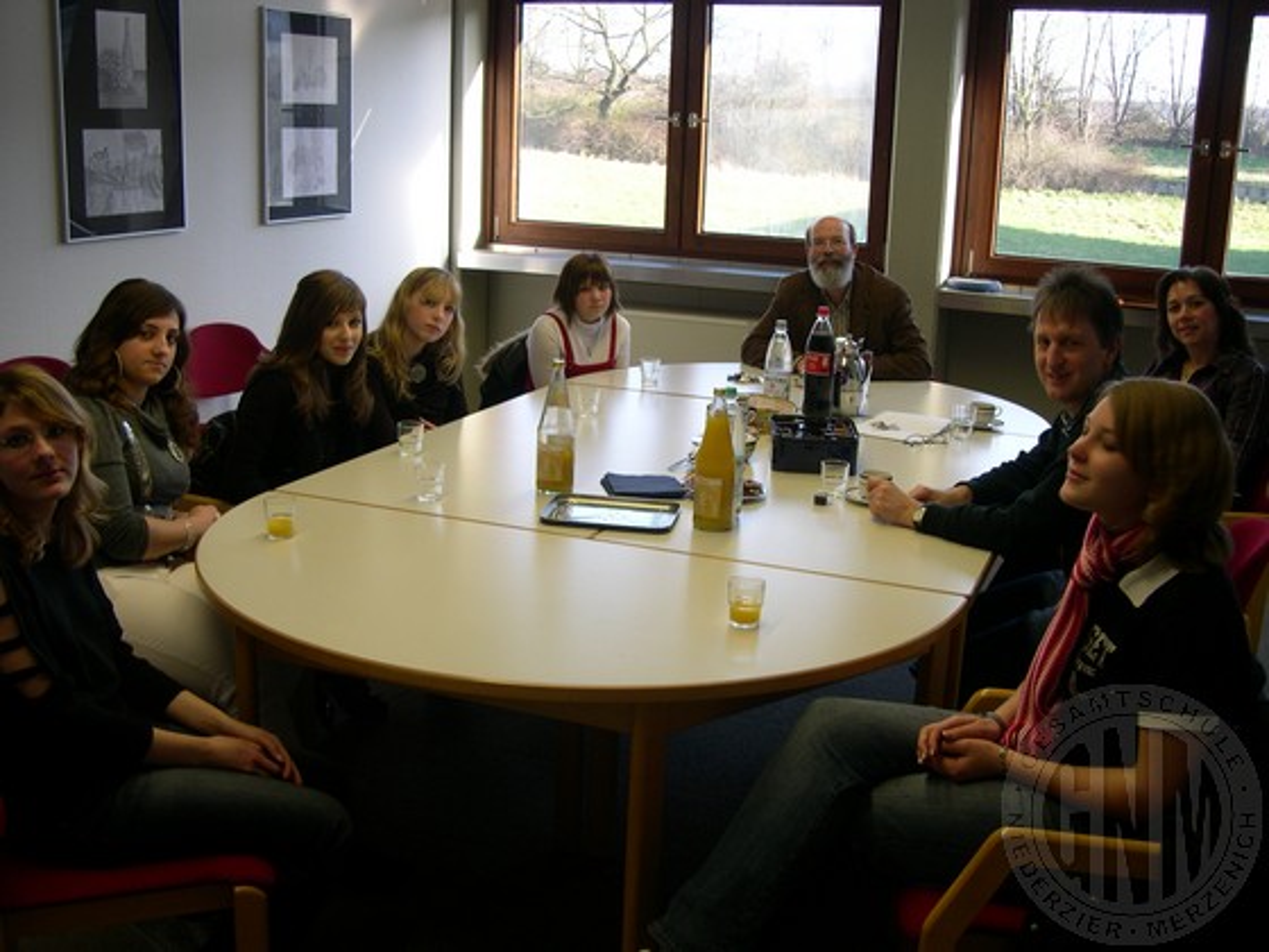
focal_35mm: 38
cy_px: 476
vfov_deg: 37.7
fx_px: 1393
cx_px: 634
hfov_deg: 49.0
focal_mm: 8
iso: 100
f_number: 2.8
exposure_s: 1/72.7
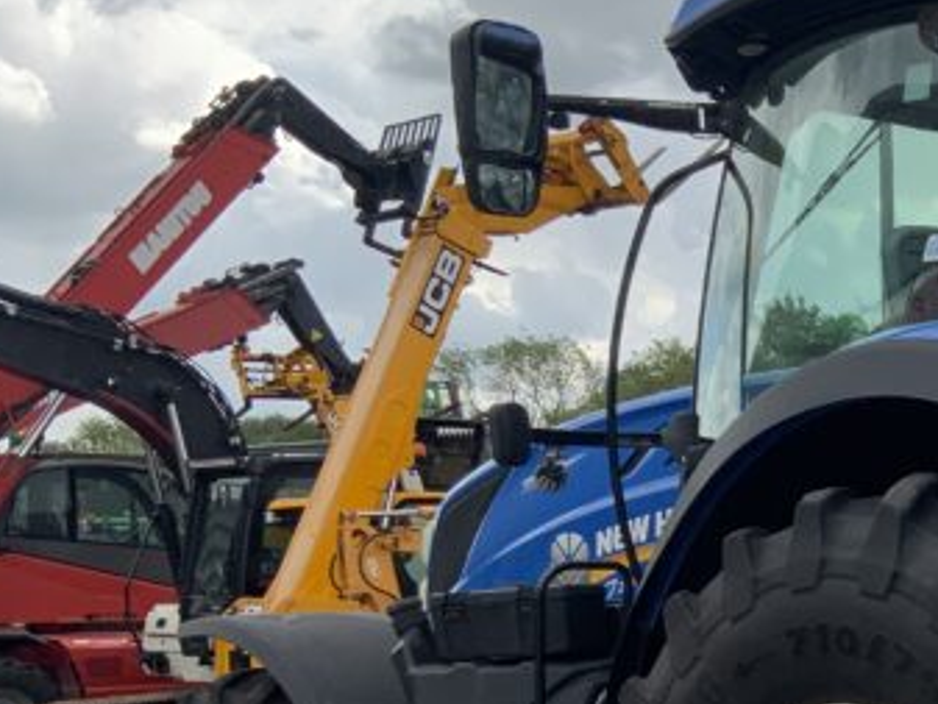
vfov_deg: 16.5
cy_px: 679
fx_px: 2385
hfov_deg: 19.9
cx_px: 1317
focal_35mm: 88
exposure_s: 1/997
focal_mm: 3
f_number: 1.8
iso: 16
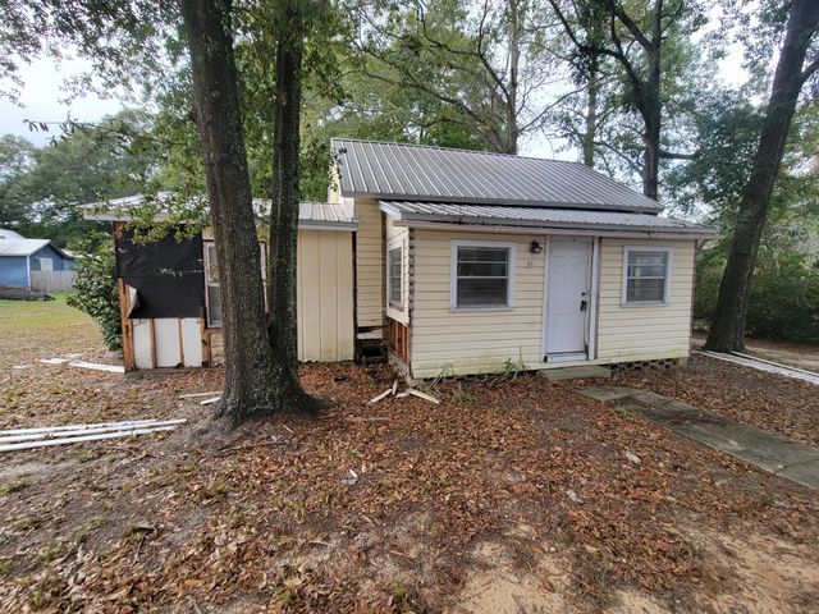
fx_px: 308
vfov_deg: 89.9
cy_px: 307
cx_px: 410
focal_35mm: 13
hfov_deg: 106.2
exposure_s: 1/212
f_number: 2.2
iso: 50
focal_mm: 2.2
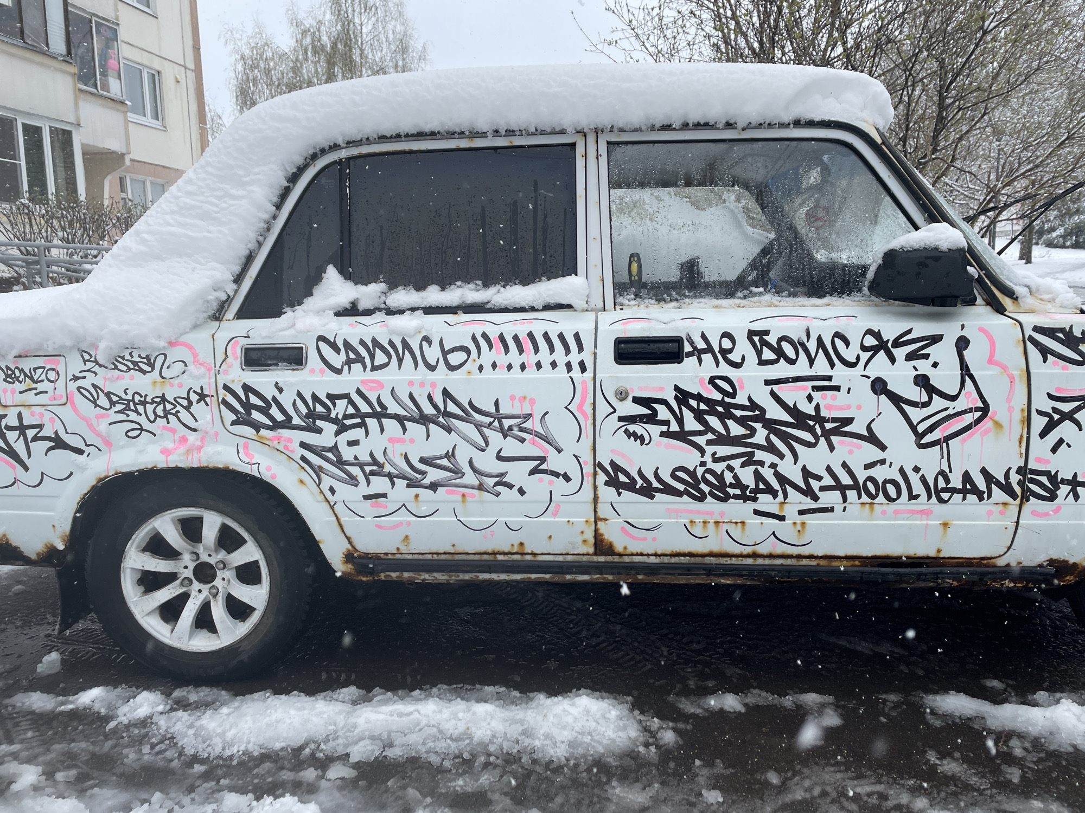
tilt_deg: -6.3
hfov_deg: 67.3
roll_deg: +0.4
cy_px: 406
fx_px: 815
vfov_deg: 53.1
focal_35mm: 26
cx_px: 542
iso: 32
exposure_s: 1/1062
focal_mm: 4.2
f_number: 1.6
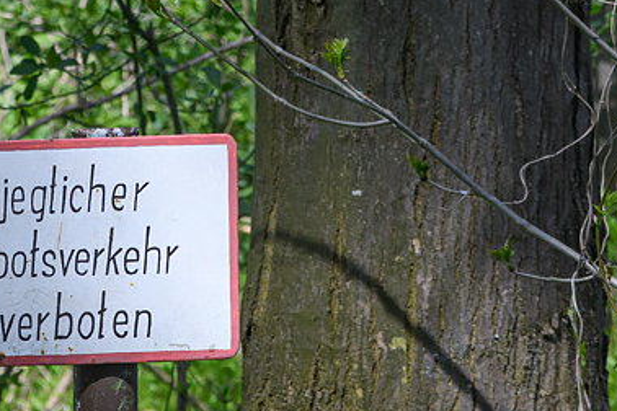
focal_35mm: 715
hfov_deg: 2.9
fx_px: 12253
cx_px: -289
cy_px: 595
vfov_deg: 1.9
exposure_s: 1/640
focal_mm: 150
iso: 400
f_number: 8
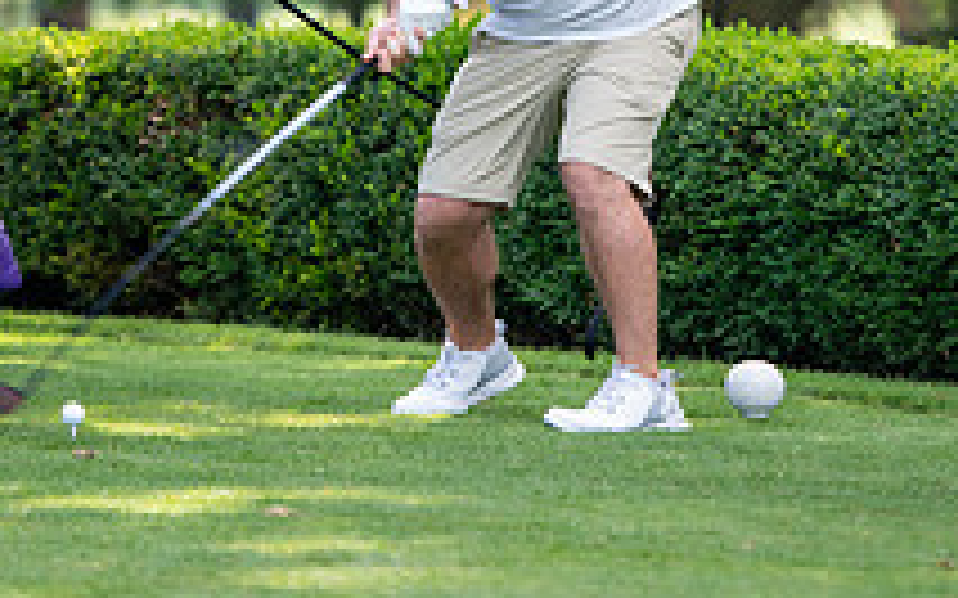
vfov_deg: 3.5
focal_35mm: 376
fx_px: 9814
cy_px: -148
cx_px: 387
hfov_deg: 5.6
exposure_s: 1/800
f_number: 3.2
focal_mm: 175
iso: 400
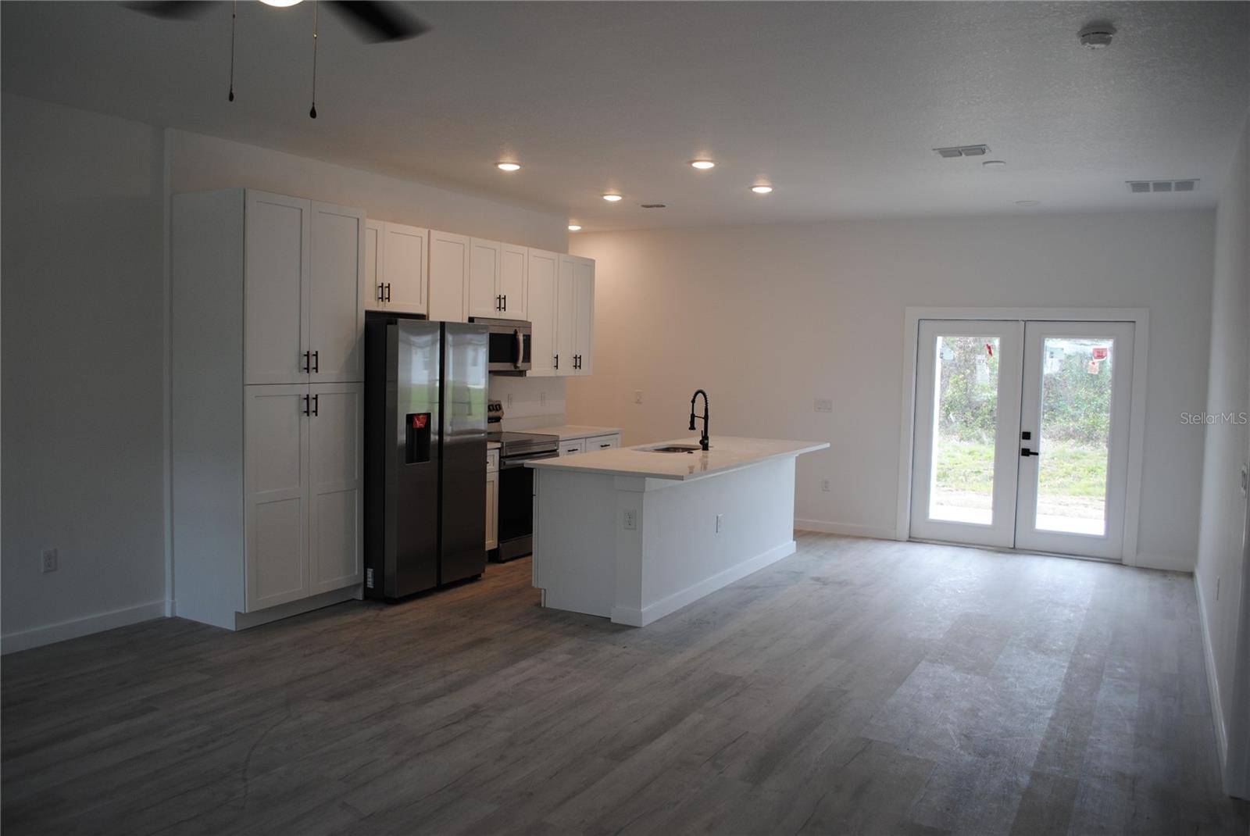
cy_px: 418
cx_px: 625
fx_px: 938
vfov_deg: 48.0
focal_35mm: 27
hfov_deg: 67.3
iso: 200
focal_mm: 18
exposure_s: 1/60
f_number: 4
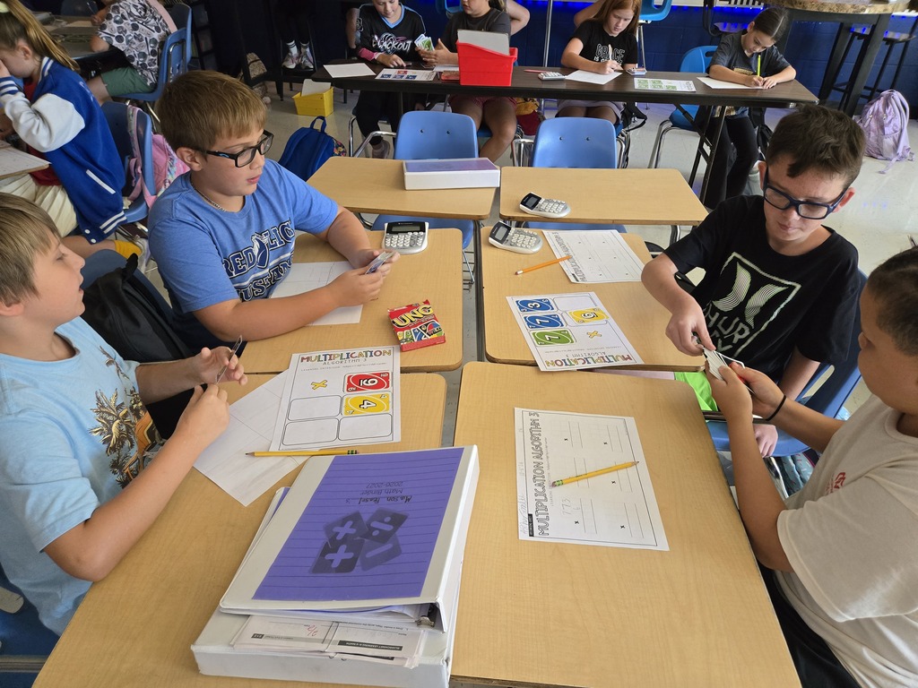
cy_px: 344
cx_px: 459
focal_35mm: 23
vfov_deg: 58.9
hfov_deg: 73.9
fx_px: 610
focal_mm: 5.4
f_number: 1.8
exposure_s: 1/120
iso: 640
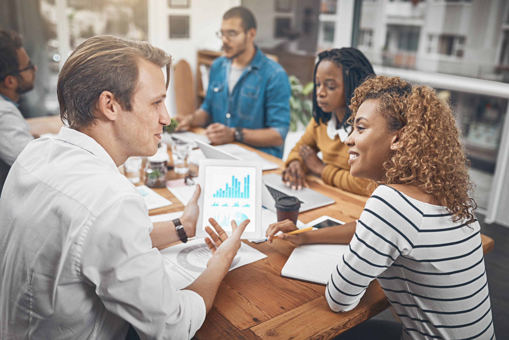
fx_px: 495
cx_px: 254
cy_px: 170
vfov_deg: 37.9
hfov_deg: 54.4
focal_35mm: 35
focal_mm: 35
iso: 250
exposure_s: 1/200
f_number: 2.2
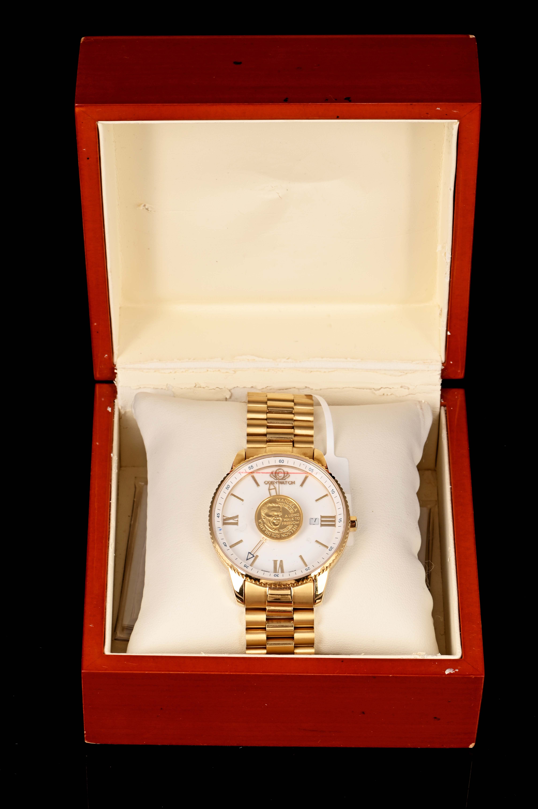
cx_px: 269
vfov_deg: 19.5
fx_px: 2357
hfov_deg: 13.0
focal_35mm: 105
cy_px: 404
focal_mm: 105
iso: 320
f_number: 22
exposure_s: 1/100
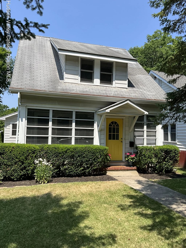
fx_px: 208
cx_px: 93
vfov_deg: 61.7
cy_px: 124
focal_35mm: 29
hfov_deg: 48.2
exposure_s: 1/1279
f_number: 1.8
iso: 25
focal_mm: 3
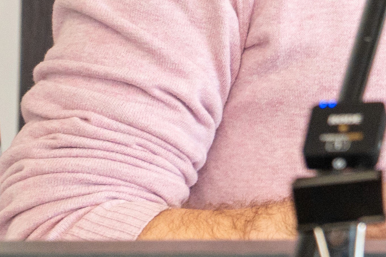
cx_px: 727
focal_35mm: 1032
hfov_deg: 2.0
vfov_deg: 1.3
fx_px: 11063
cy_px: -238
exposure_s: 1/200
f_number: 4
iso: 1600
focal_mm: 200
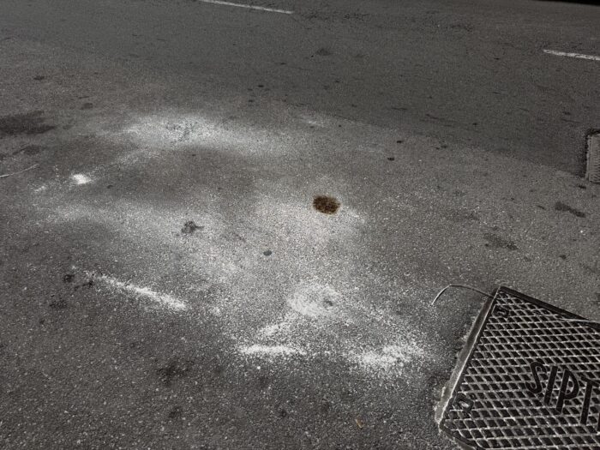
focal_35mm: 24
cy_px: 225
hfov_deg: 71.6
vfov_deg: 56.8
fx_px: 416
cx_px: 300
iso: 80
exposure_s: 1/10309
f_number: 1.78
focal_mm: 6.76
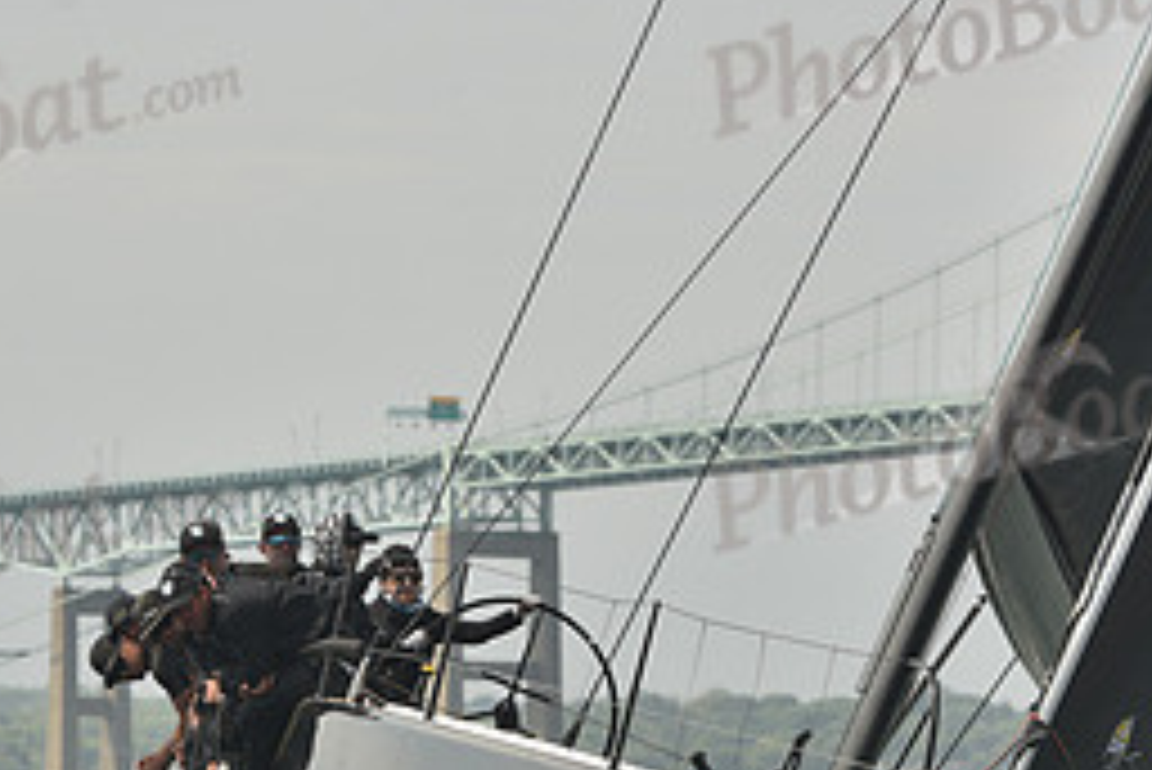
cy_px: 732
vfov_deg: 4.5
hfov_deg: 6.7
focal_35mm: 306
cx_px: 477
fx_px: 9797
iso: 250
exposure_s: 1/640
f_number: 6.3
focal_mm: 135
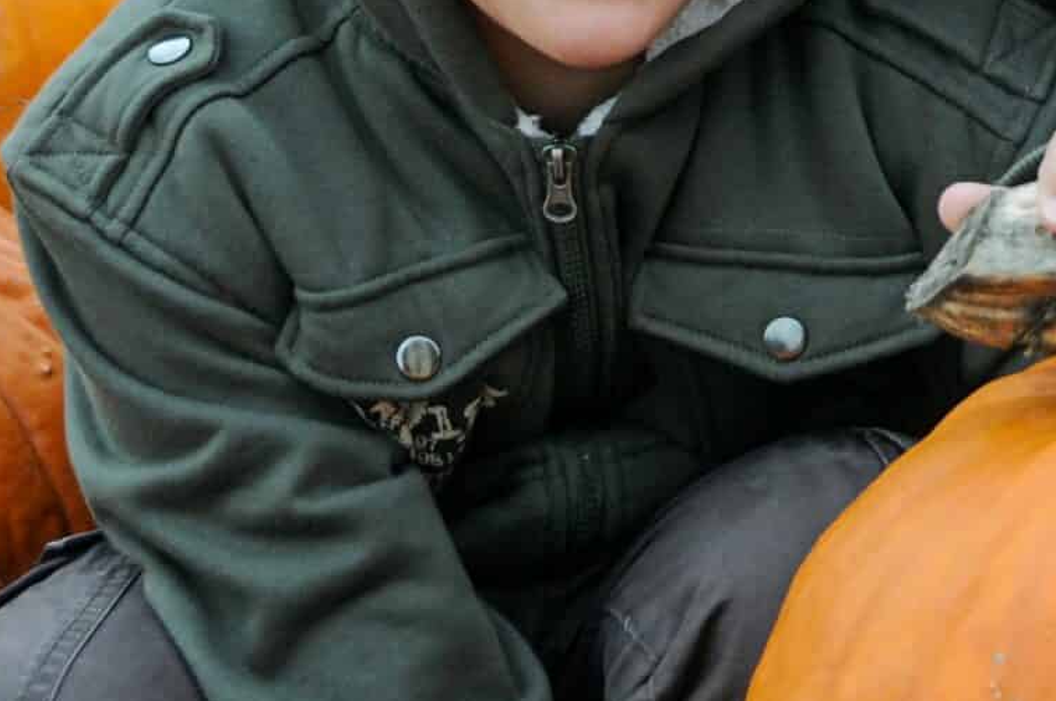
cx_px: 1102
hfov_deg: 10.6
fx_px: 5654
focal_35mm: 193
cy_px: -70
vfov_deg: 7.1
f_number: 5.6
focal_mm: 38
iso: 400
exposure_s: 1/125
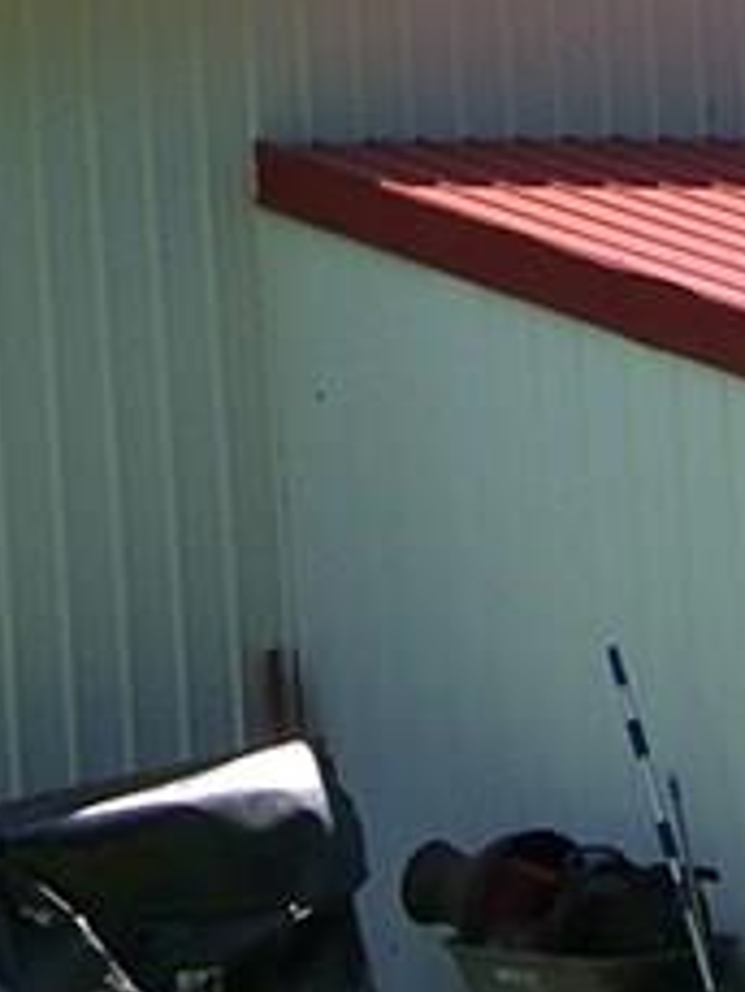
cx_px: 485
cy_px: 199
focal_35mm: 170
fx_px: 4874
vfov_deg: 11.6
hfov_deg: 8.7
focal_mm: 6.3
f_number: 2.8
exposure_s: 1/750
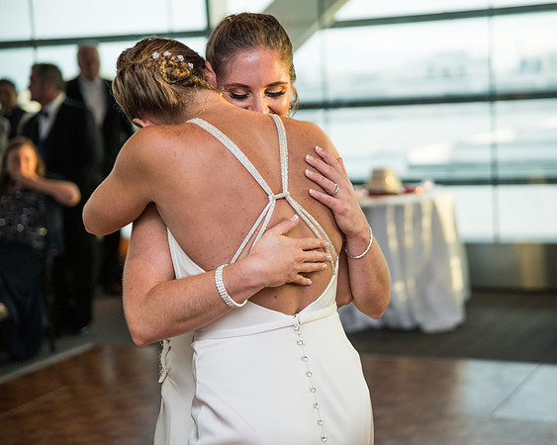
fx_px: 1298
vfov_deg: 19.5
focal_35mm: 79
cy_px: 222
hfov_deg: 24.2
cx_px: 331
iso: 360
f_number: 2.8
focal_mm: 70
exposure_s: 1/200
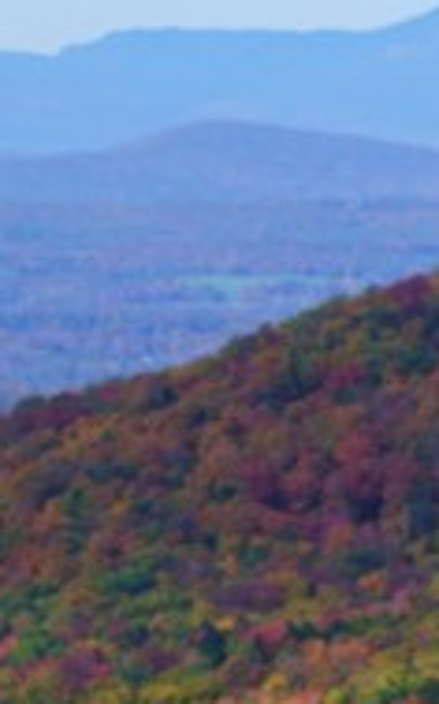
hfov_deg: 5.1
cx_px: -357
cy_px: 946
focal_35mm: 256
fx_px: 4904
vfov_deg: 8.1
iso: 160
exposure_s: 1/1600
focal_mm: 66
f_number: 4
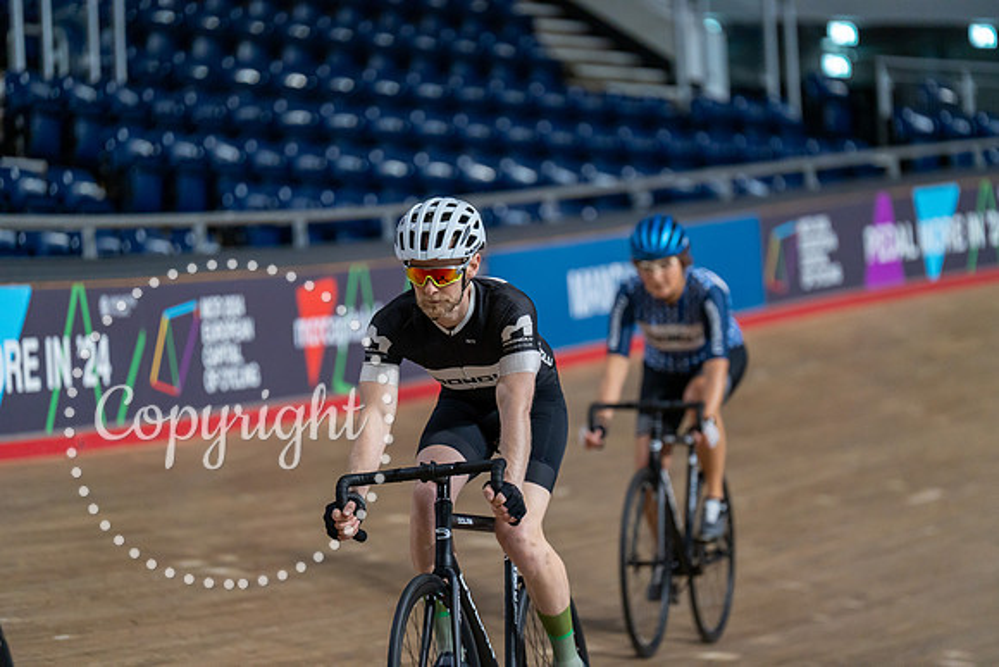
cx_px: 500
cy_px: 334
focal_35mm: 173
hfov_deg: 11.9
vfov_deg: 7.9
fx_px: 4802
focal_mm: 173
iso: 3200
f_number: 2.8
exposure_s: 1/1000
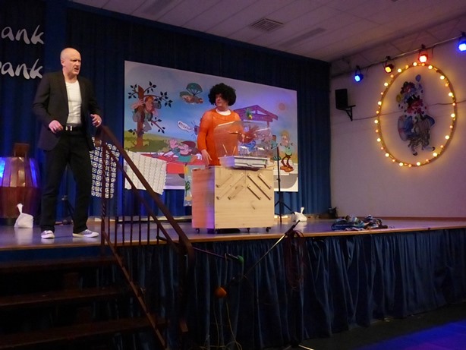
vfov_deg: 40.7
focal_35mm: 35
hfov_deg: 52.6
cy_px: 175
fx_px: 471
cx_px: 233
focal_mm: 6.3
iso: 1600
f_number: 4
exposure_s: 1/250
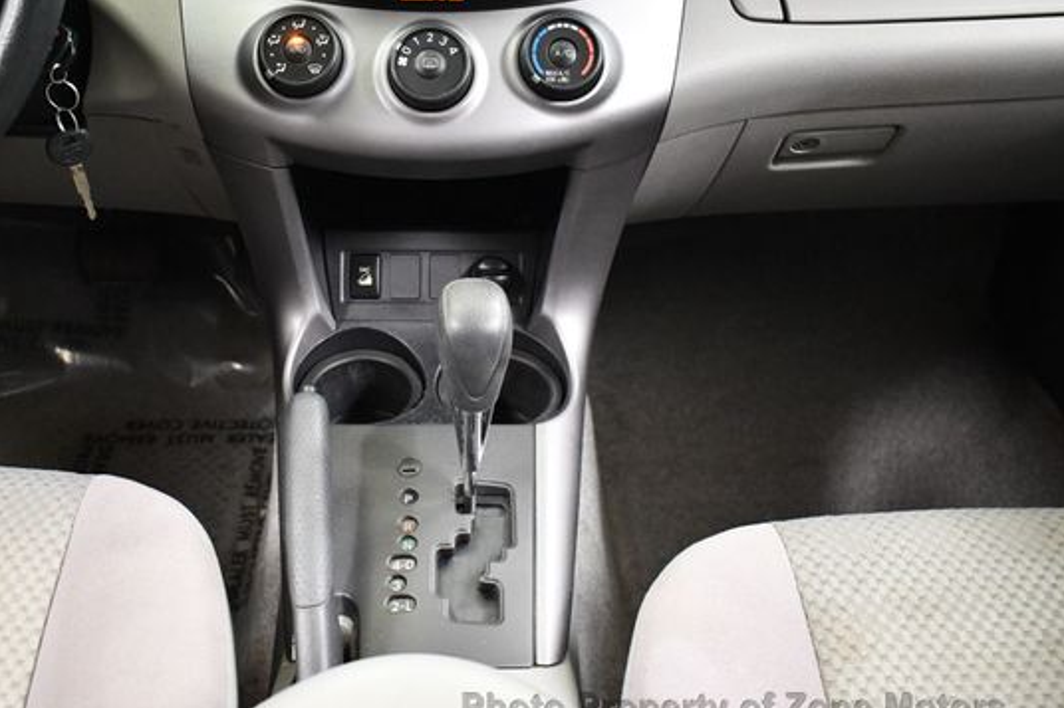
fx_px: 1270
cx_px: 439
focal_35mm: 43
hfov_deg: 45.3
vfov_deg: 31.2
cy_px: 323
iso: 5000
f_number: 3.8
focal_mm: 24
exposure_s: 1/60
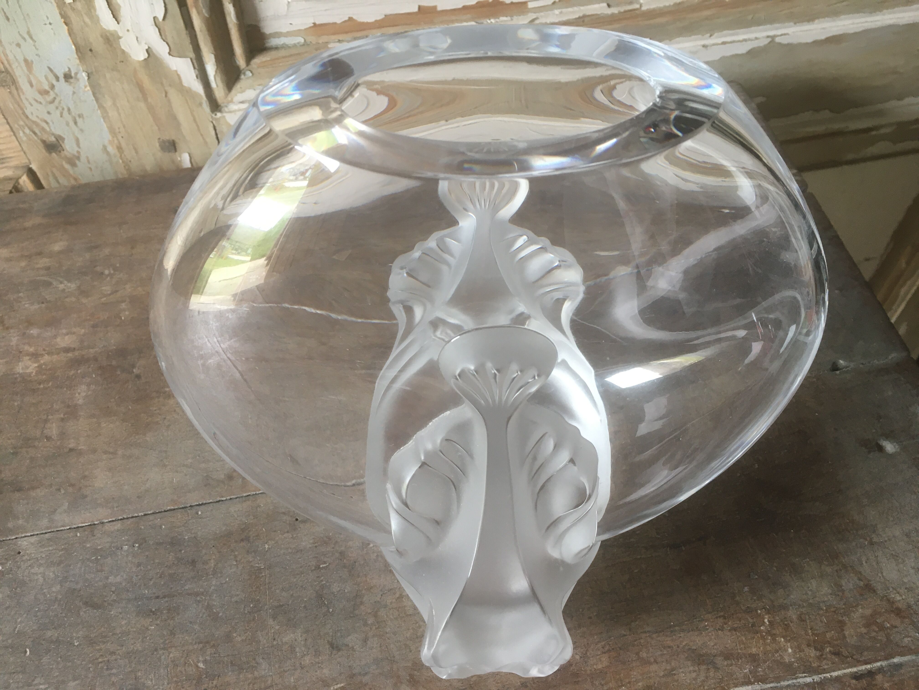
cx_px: 460
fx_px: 770
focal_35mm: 29
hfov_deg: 61.7
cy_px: 345
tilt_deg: -56.0
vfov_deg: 48.2
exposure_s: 1/33
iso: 80
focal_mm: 4.15
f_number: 2.2
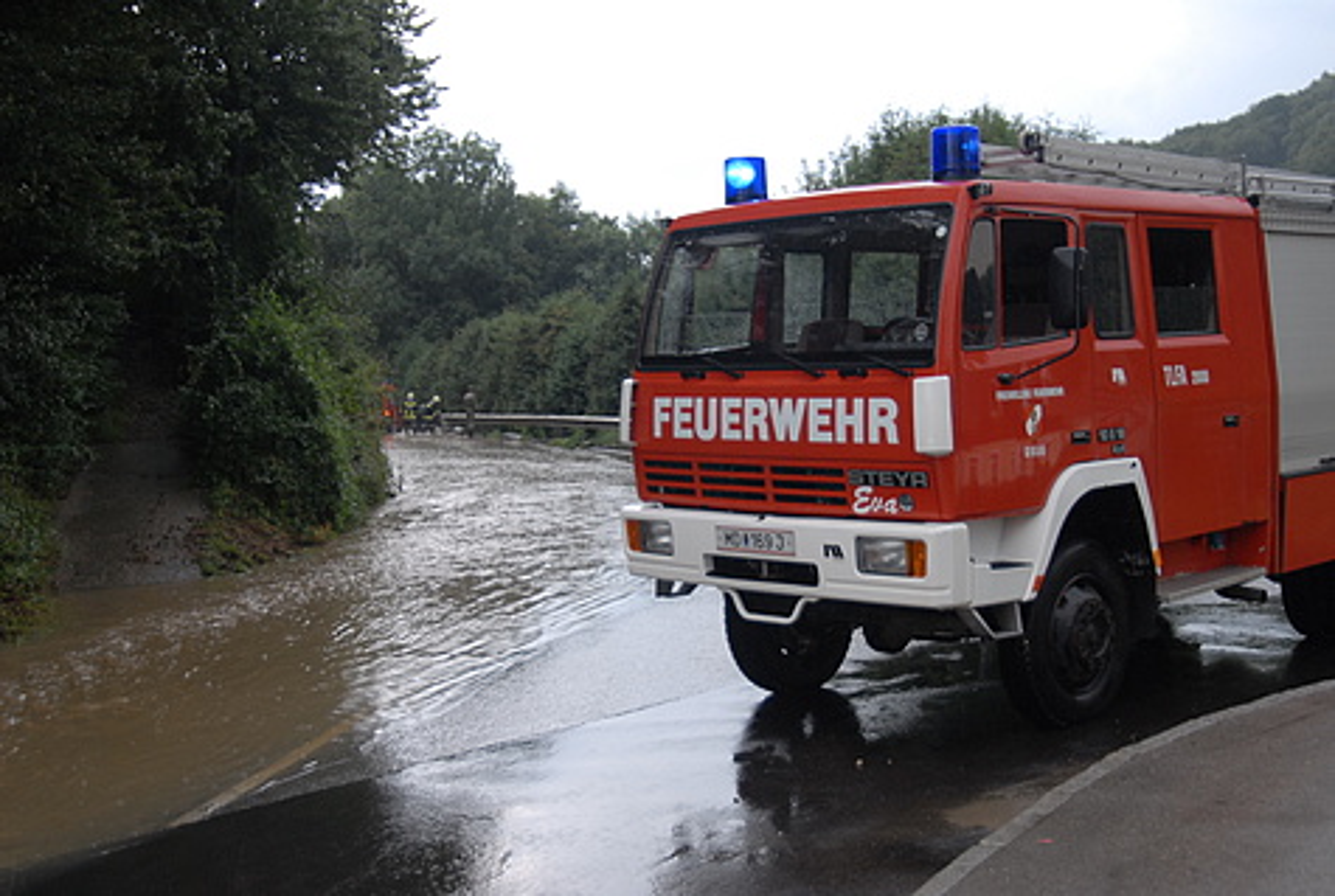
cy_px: 448
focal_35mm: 44
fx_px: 1617
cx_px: 668
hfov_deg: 44.9
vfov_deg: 31.0
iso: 400
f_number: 3.8
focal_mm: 29
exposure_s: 1/40
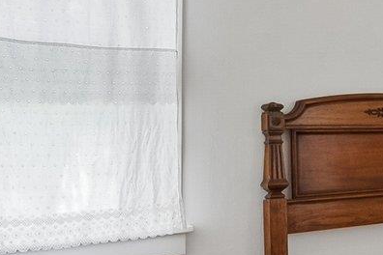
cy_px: 145
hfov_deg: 22.0
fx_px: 660
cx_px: 667
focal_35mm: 62
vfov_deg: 21.9
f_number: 11
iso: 500
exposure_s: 1/20
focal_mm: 12
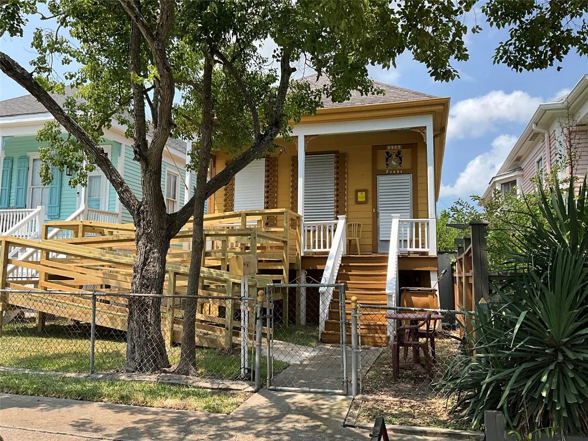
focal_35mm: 29
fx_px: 493
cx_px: 294
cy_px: 220
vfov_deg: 48.2
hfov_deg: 61.7
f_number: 1.8
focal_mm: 3
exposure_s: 1/1035
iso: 25
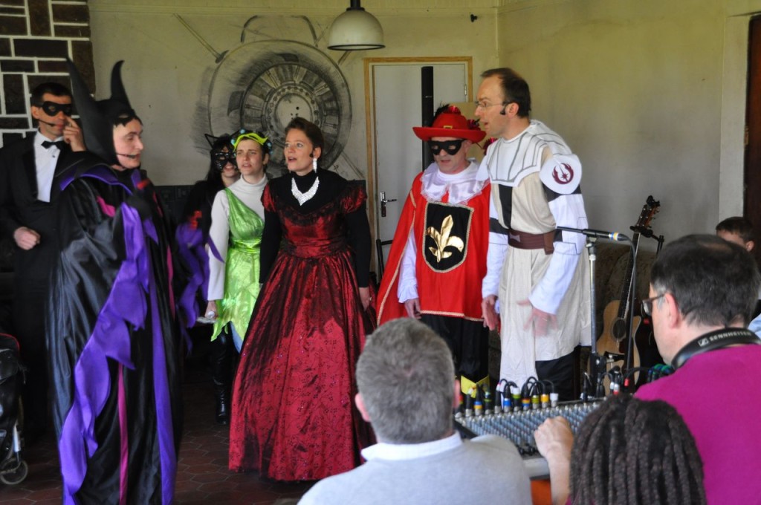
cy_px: 252
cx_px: 380
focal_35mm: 60
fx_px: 1267
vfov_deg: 22.6
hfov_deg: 33.4
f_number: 4.8
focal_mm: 40
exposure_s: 1/60
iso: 1100
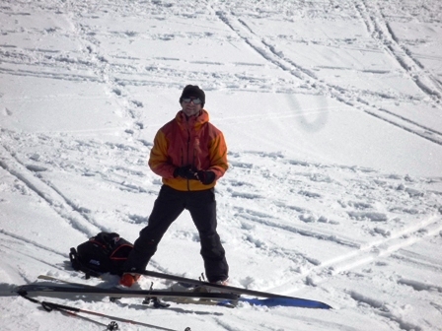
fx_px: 1277
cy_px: 166
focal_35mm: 100
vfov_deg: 14.8
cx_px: 221
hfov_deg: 19.6
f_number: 8
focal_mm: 17.6
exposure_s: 1/1000
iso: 100
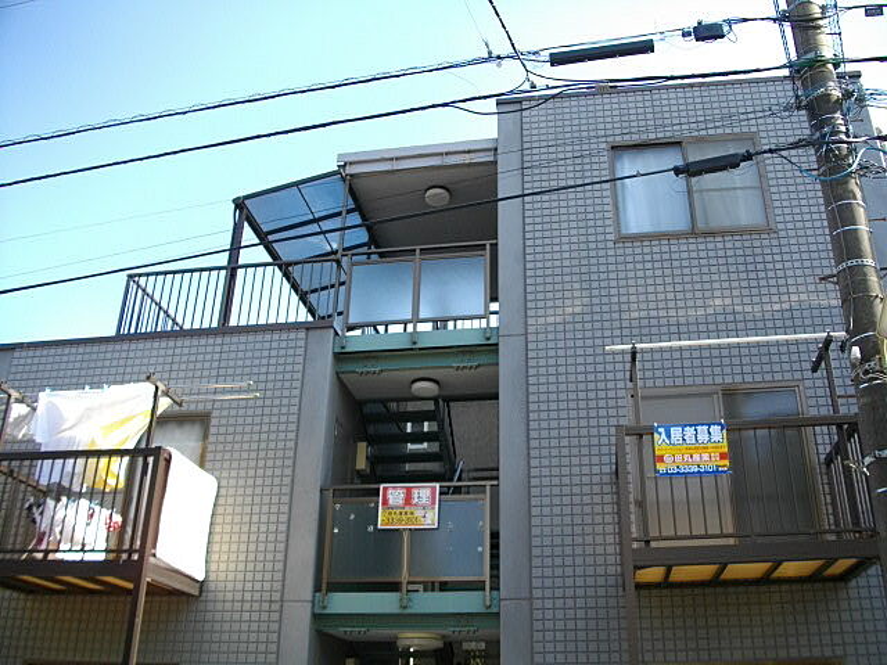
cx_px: 444
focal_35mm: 32
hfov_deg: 56.8
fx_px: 820
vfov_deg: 44.2
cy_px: 332
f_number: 2.9
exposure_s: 1/320
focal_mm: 5.7
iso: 100
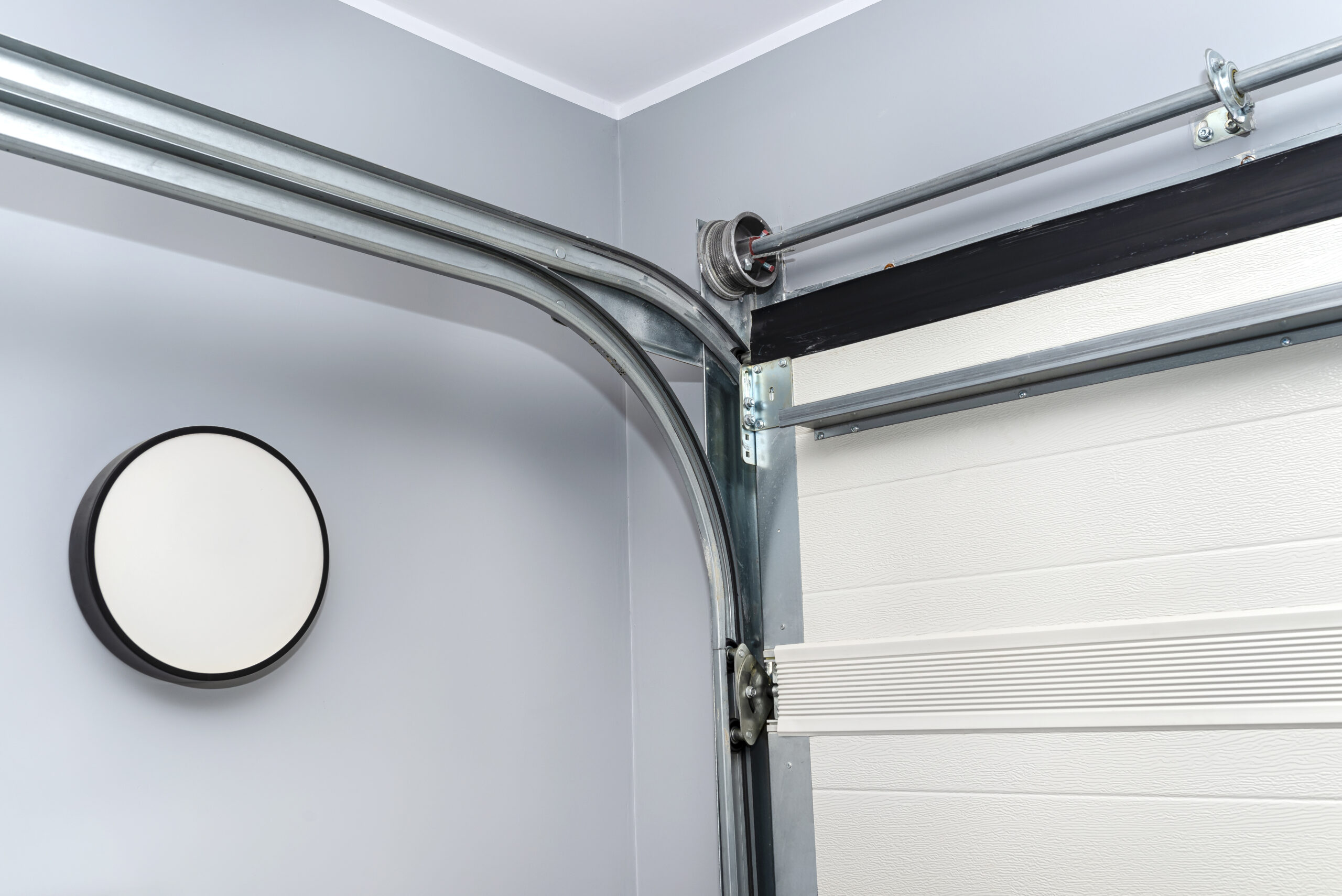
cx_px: 671
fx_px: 1305
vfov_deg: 37.9
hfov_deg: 54.4
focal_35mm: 35
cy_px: 448
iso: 100
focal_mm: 35
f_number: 8
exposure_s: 1/60
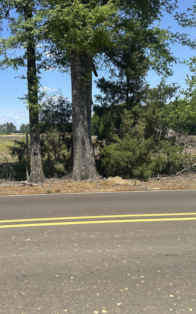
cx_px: 83
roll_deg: +0.4
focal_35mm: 39
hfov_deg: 32.7
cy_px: 148
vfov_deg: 50.4
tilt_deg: -2.6
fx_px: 333
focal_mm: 6.86
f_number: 1.78
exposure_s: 1/3717
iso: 80
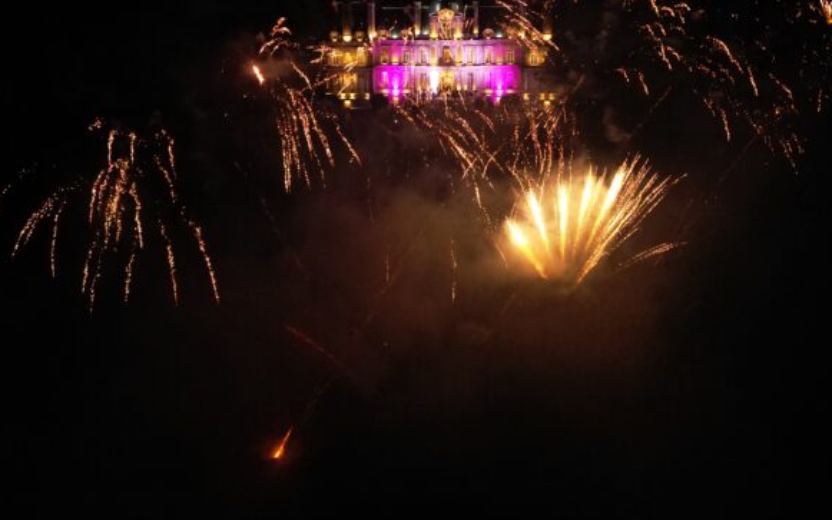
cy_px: 80
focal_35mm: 35
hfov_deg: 55.3
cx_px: 421
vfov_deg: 34.8
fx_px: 794
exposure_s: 1/120
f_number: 1.7
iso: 1600
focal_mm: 6.72
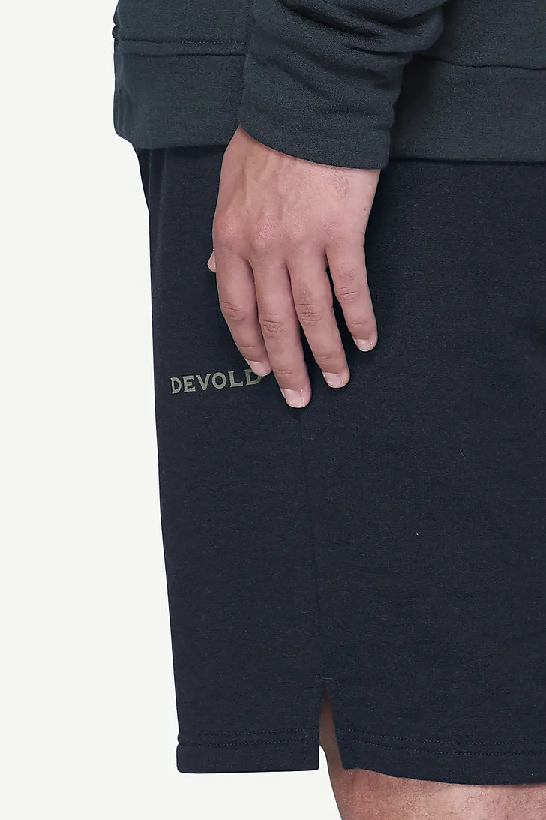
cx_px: 396
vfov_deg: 5.6
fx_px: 8399
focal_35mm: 369
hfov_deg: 3.7
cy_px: 20
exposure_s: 1/50
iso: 100
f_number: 5.6
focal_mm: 70
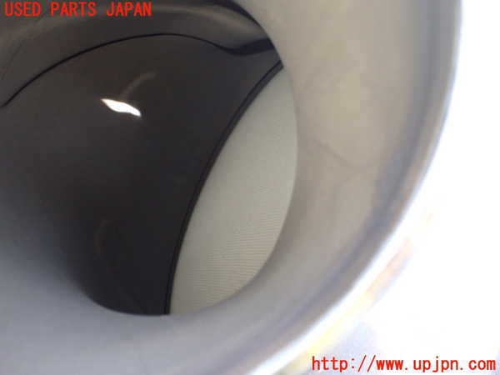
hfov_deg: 60.0
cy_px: 188
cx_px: 250
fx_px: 433
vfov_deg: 46.8
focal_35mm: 30
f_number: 2.3
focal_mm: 5.4
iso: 800
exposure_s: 1/100
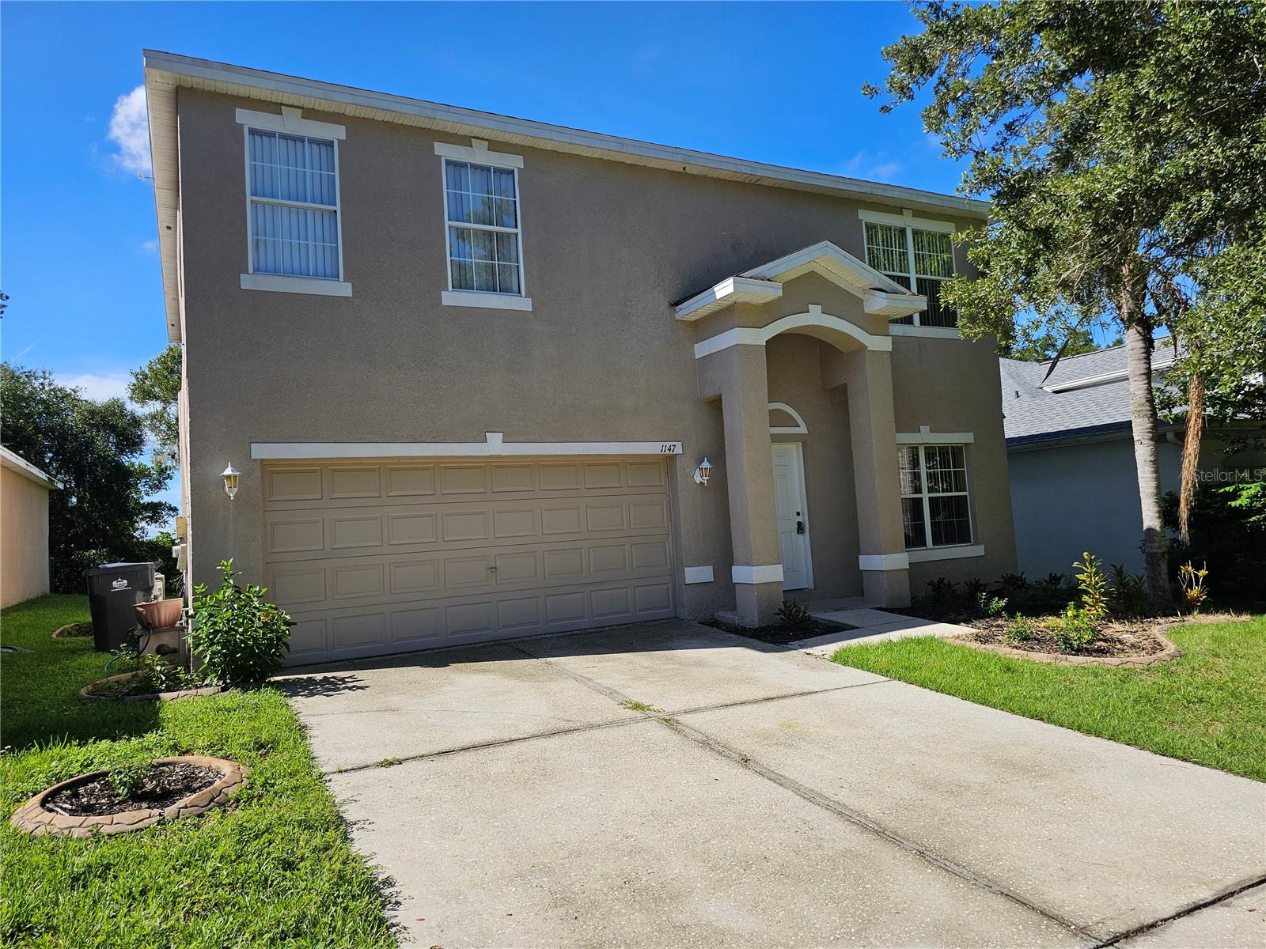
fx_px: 841
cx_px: 633
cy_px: 474
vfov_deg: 58.9
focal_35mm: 23
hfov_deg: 73.9
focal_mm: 6.3
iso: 10
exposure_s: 1/601
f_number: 1.7
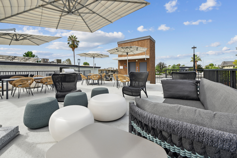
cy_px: 79
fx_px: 92
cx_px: 118
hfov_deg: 104.3
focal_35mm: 14
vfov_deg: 81.2
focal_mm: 14
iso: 100
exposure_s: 1/200
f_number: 11
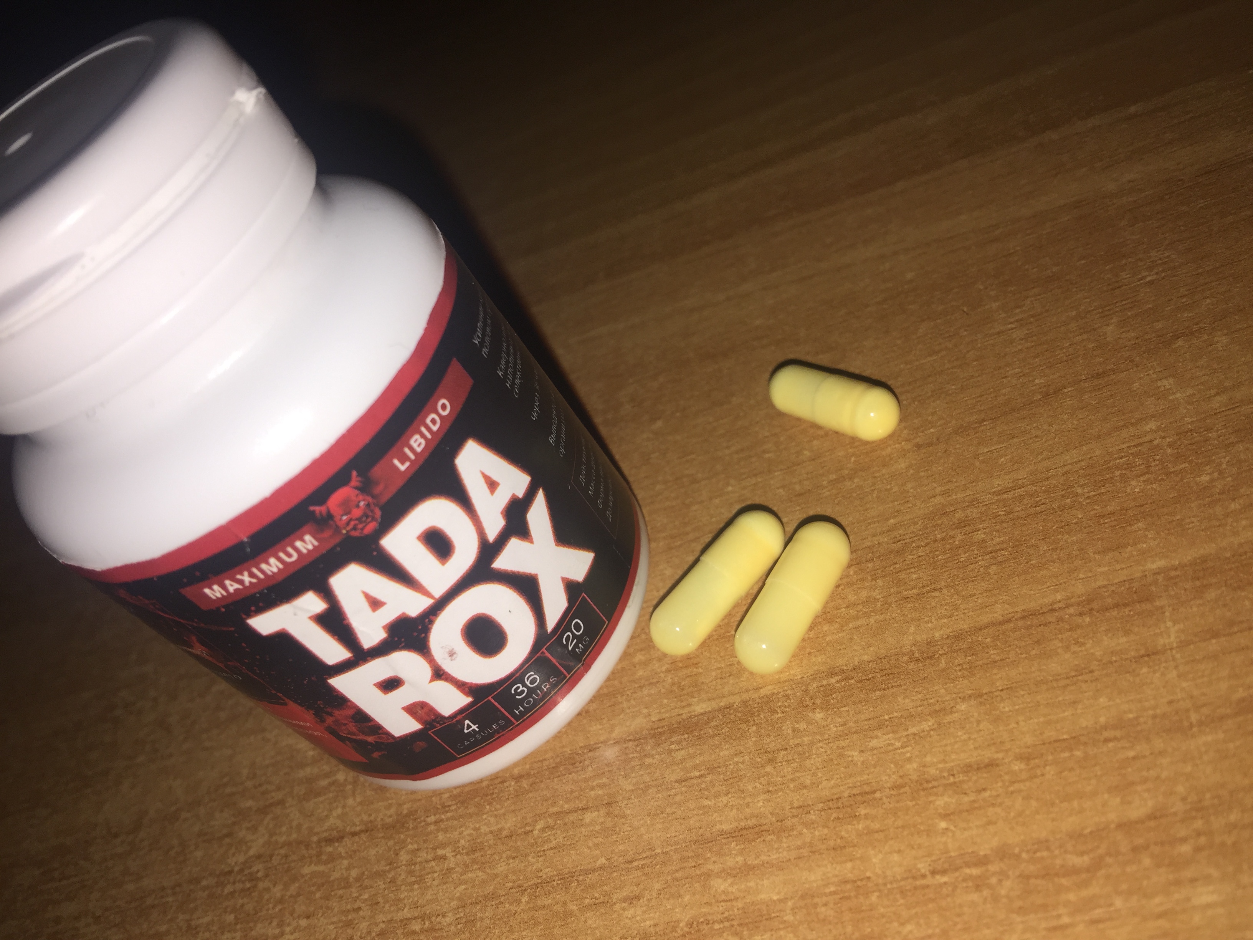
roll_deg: +35.2
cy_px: 470
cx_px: 626
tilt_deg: -40.8
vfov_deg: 48.2
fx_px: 1050
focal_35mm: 29
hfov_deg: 61.7
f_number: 2.2
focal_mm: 4.15
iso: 32
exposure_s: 1/366
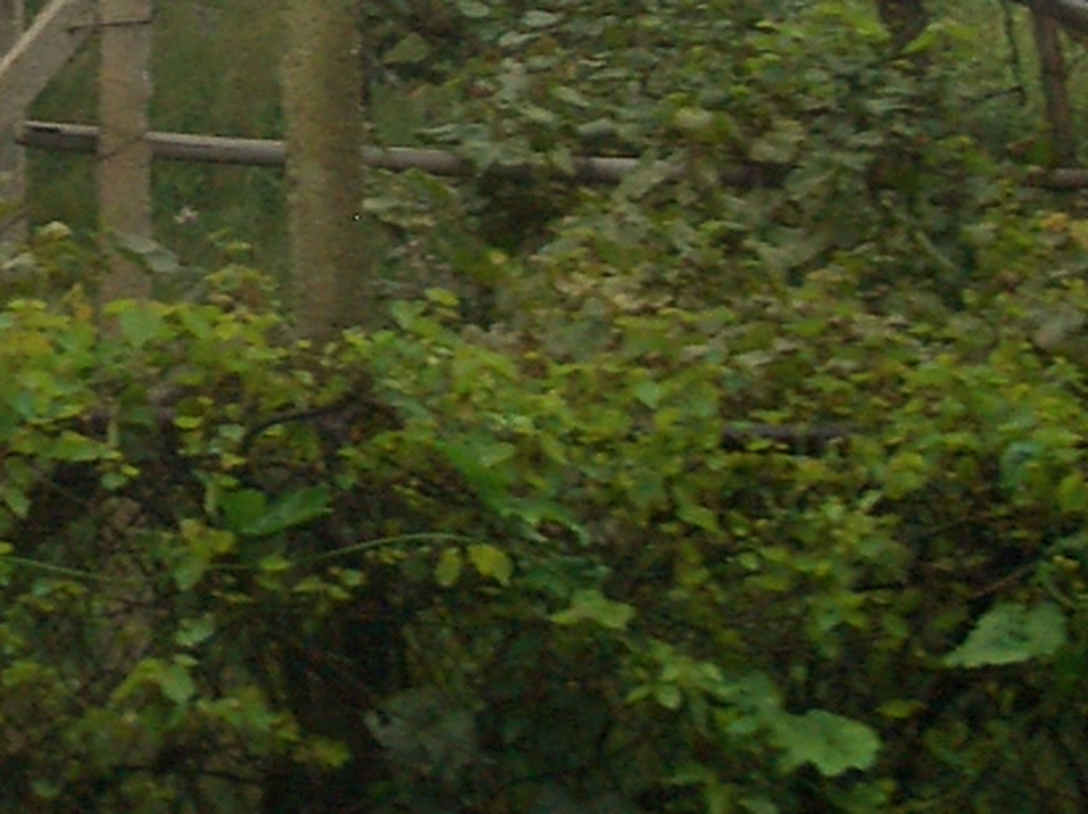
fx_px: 4773
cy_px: -216
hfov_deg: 12.6
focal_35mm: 152
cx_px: -345
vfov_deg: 9.6
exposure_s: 1/20
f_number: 3.1
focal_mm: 8.2
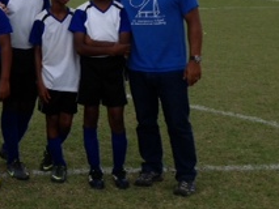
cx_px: -94
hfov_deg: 17.4
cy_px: 56
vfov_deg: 14.1
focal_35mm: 105
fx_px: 847
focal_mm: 4.28
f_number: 2.4
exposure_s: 1/1346
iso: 50
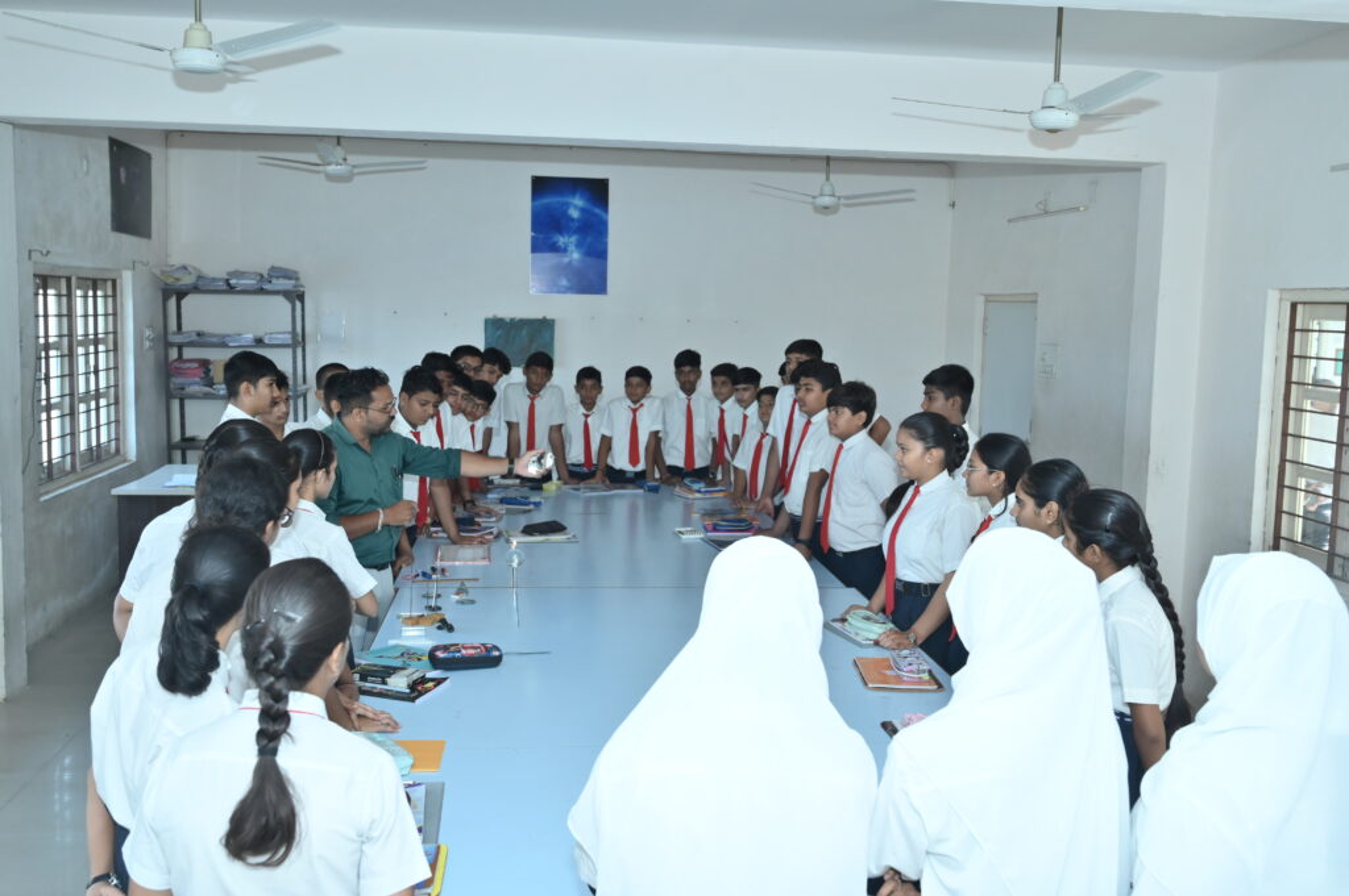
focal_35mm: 34
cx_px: 674
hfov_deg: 56.5
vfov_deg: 39.4
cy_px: 448
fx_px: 1254
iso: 1000
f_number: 5.6
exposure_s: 1/160
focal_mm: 33.5
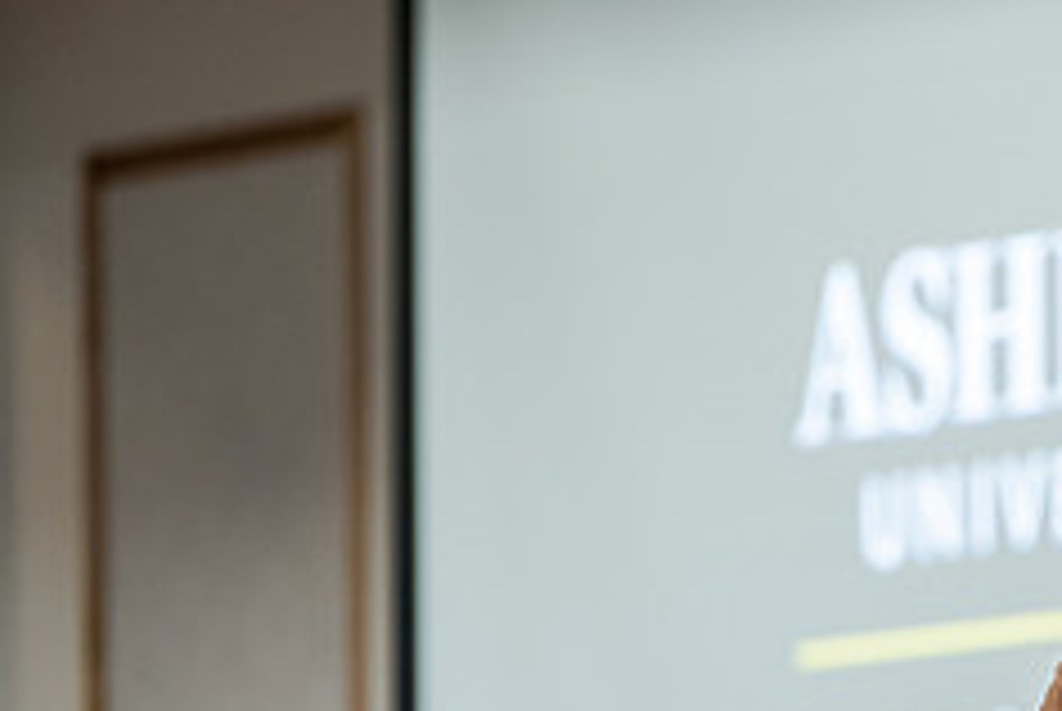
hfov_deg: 4.2
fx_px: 14502
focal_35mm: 491
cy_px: 704
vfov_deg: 2.8
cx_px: 1179
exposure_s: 1/200
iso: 1600
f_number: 3.2
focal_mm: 200
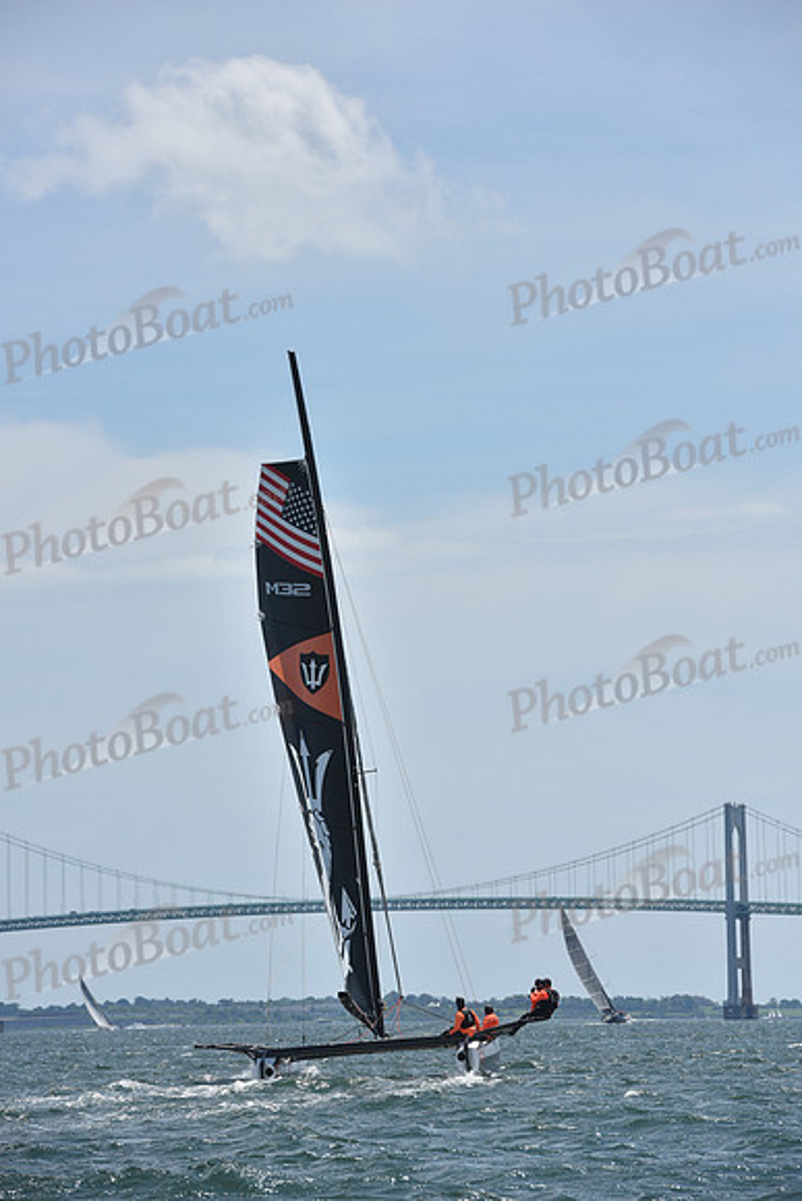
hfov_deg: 7.9
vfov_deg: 11.7
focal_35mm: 175
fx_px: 5844
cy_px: 600
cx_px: 401
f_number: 8
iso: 250
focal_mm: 175
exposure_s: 1/1250
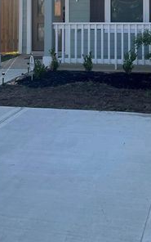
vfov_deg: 30.3
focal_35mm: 62
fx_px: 408
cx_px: 127
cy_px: -9
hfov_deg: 20.6
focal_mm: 4.2
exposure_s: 1/3300
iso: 32
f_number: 1.6
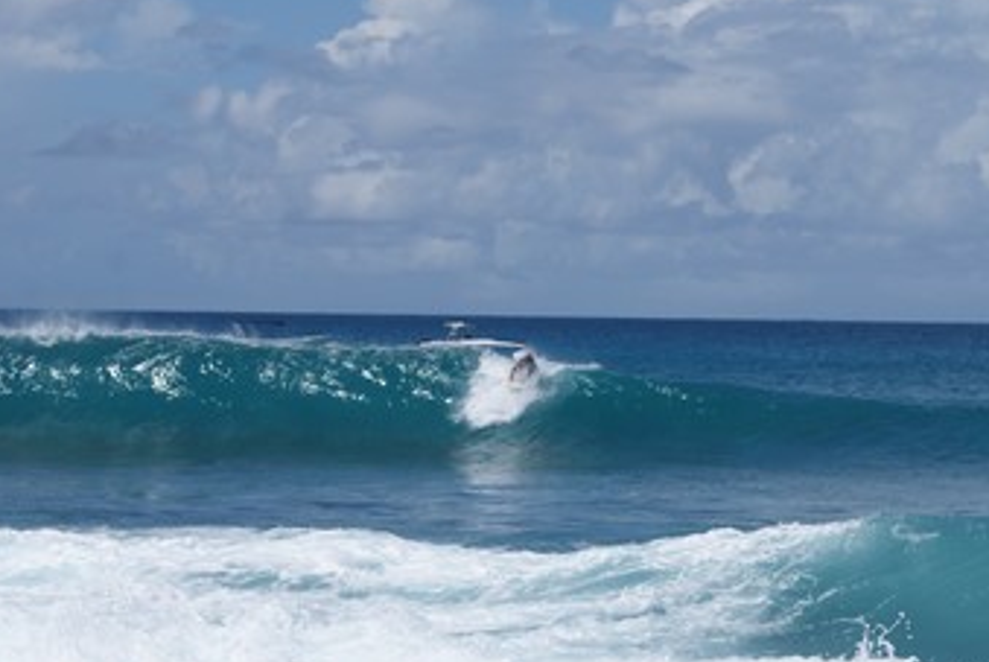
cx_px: 534
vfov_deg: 10.3
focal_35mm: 134
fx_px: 3681
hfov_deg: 15.3
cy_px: 400
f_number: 11
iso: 100
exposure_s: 1/400
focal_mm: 55
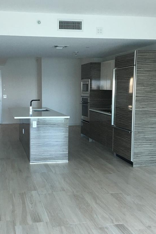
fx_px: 286
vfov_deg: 44.5
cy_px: 129
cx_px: 50
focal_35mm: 44
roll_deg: +0.1
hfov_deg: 30.2
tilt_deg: -7.6
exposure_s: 1/30
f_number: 2.2
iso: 25
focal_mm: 4.15
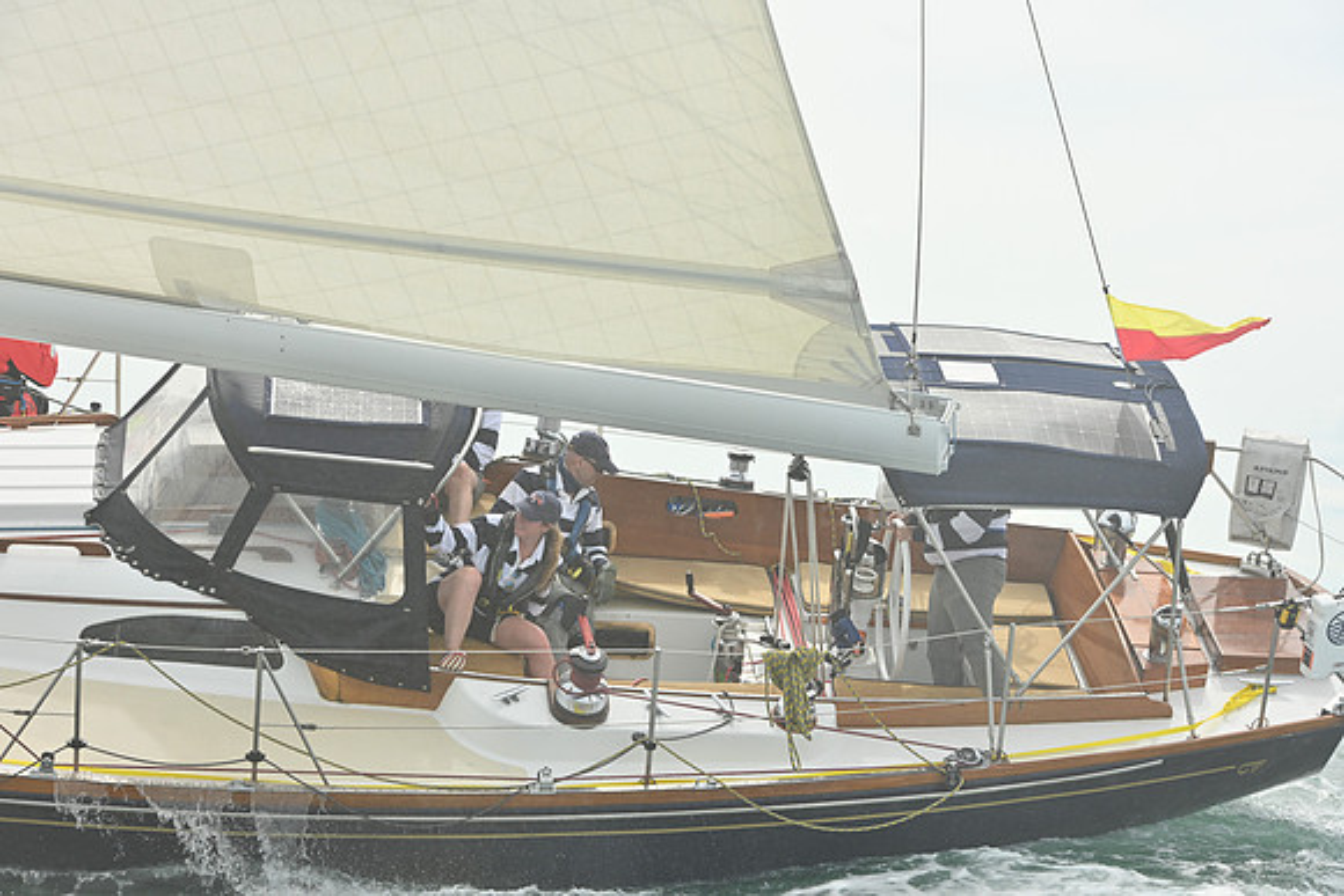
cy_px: 448
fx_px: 3659
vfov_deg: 14.0
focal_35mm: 98
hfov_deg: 20.8
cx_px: 672
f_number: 9
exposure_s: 1/1250
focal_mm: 98
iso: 320
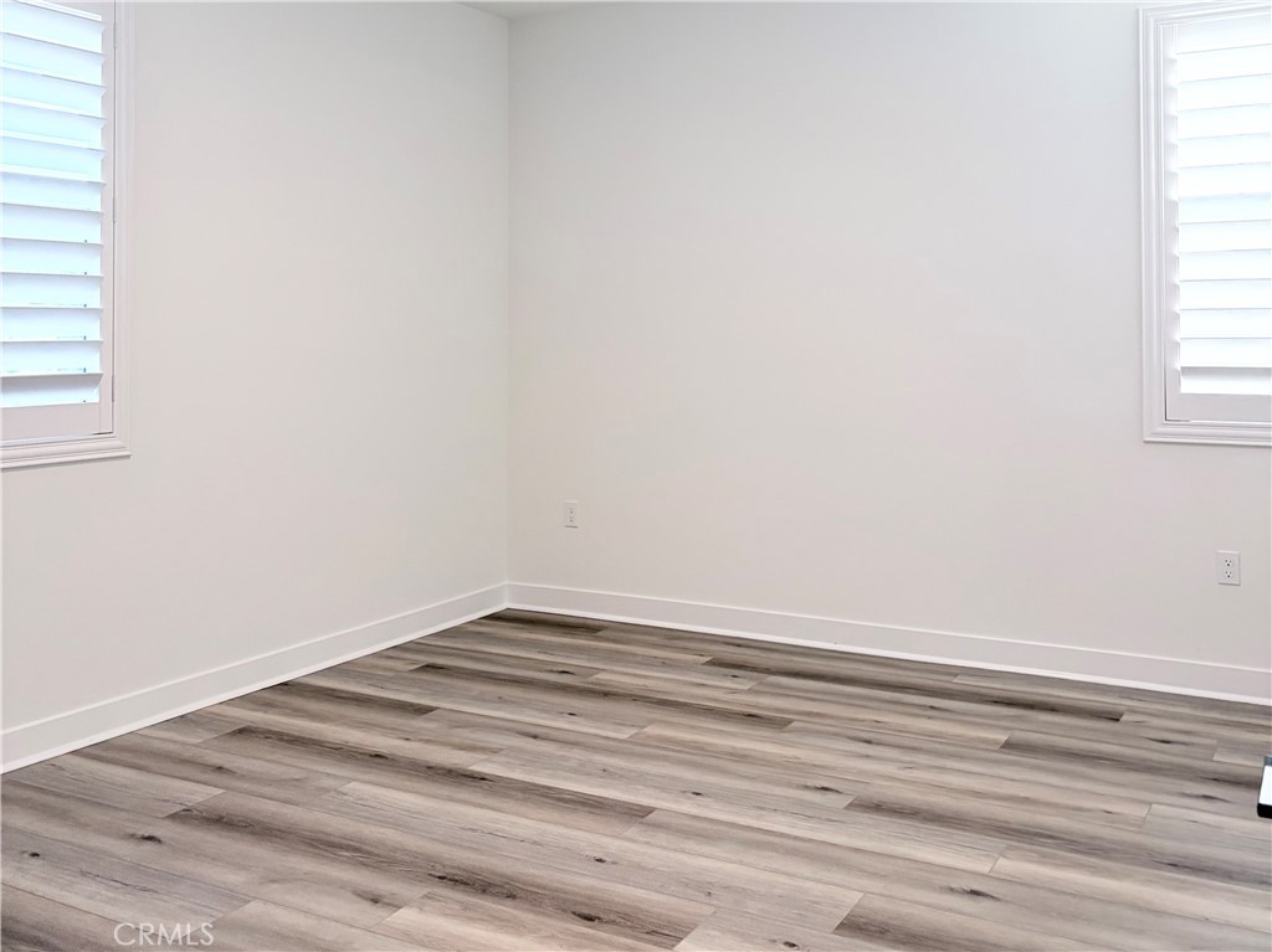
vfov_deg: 53.0
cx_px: 636
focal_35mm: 26
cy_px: 476
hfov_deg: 67.3
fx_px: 955
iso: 160
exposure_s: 1/120
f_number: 1.6
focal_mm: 5.96
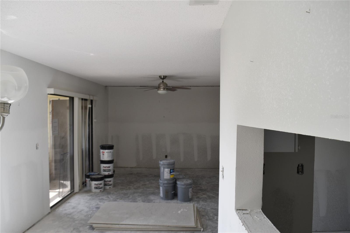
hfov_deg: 67.4
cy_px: 116
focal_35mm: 27
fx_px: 262
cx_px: 175
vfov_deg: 47.9
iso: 400
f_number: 7.1
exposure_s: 1/200
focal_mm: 18
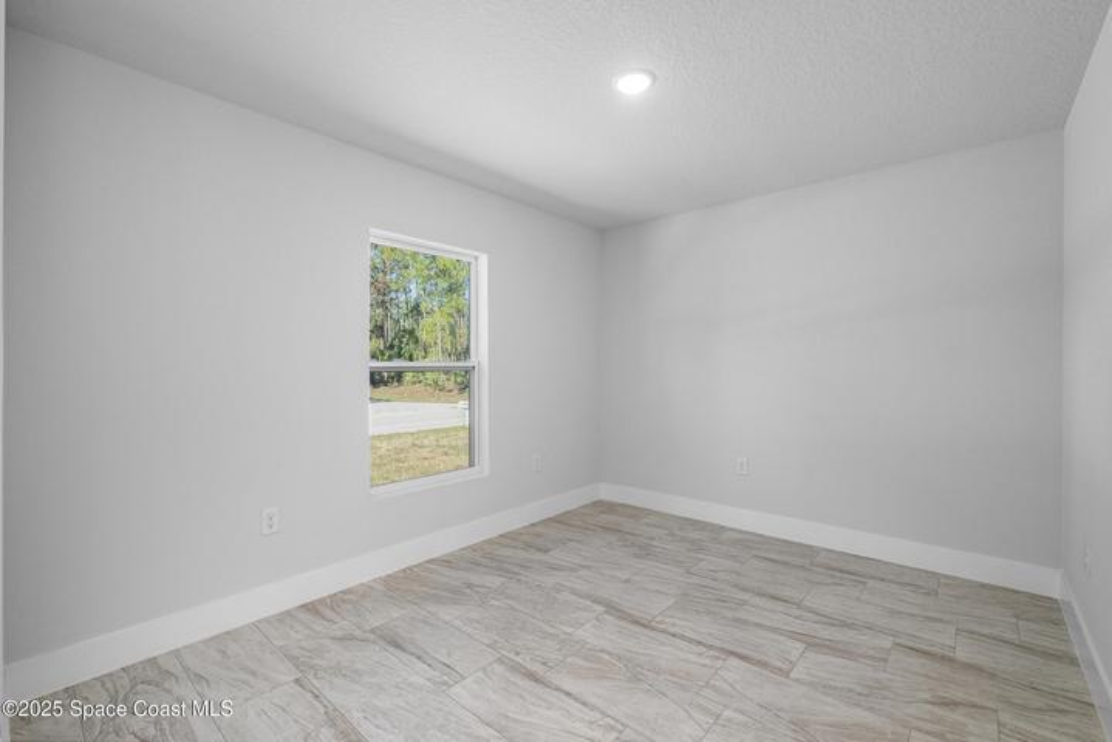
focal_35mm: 15
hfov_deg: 100.4
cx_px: 556
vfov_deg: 77.4
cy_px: 371
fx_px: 463
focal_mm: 10
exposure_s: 1/30
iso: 320
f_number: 8
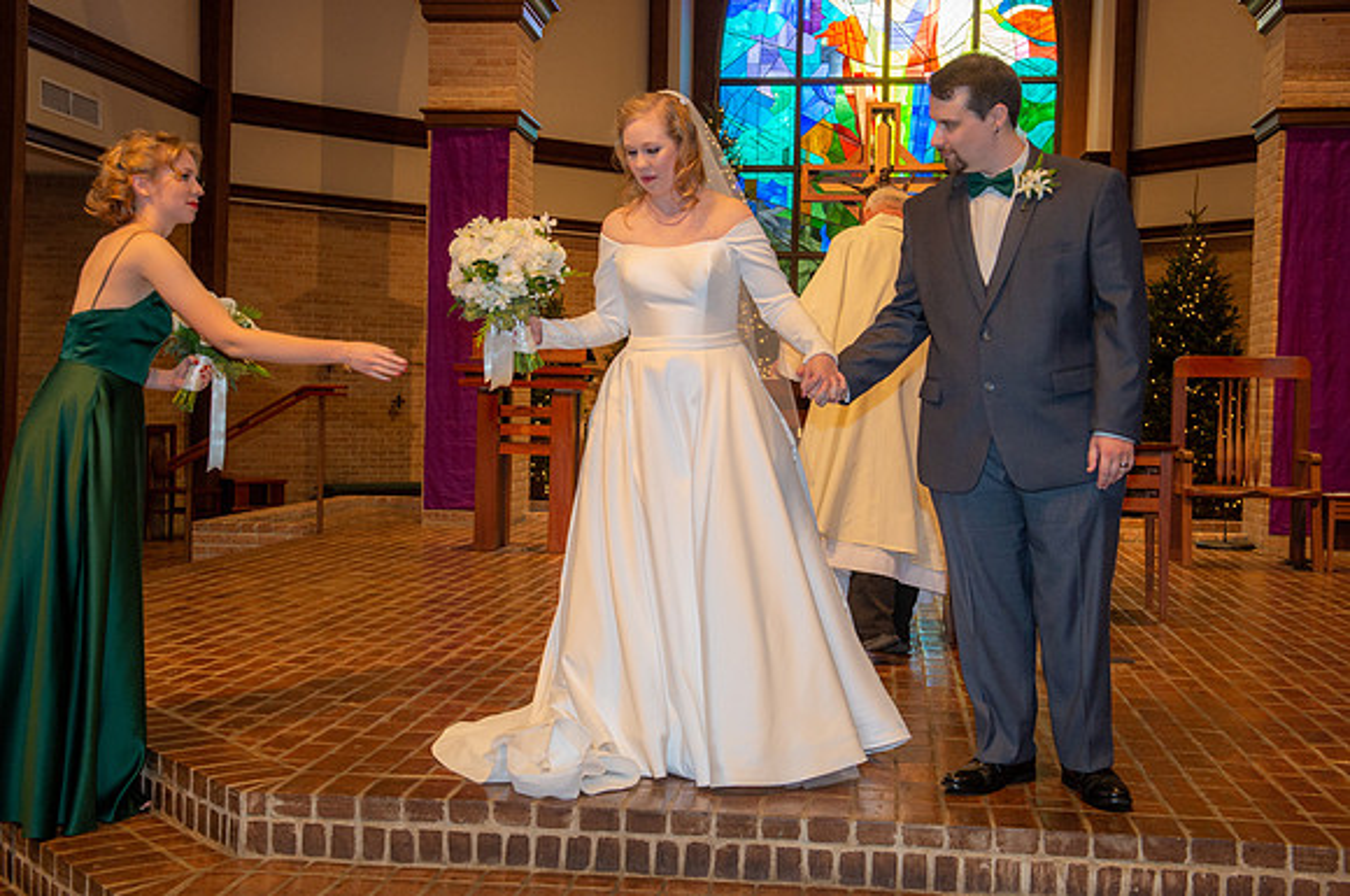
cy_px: 448
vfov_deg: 30.9
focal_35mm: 43
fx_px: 1618
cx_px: 685
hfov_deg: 45.3
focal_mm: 42
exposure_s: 1/125
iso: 1600
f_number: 5.6
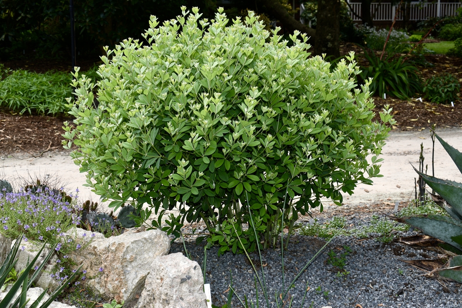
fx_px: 655
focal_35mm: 51
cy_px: 154
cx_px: 231
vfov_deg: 26.5
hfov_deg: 38.9
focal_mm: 34
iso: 125
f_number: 9
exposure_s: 1/200
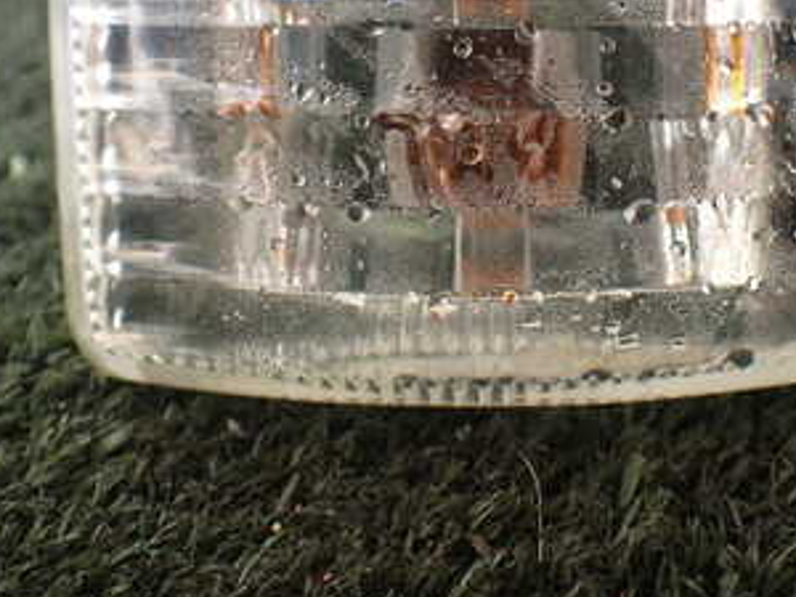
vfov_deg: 23.9
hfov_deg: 32.1
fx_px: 1380
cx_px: 462
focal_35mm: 60
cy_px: 82
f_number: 2.3
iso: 200
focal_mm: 5.4
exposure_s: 1/125
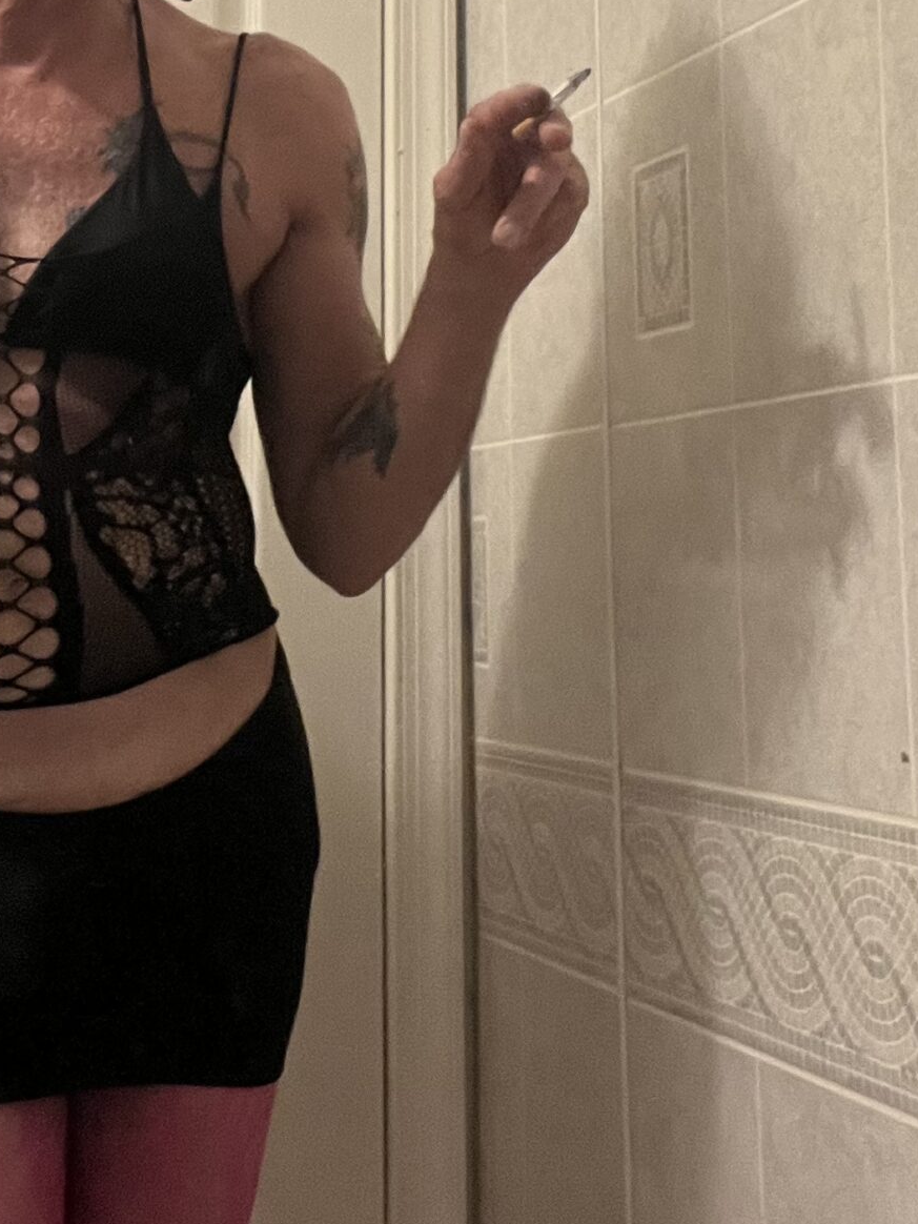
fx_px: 2334
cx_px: 121
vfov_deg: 28.6
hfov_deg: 21.8
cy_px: 205
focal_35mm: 66
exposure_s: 1/40
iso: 400
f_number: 2.2
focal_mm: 2.71
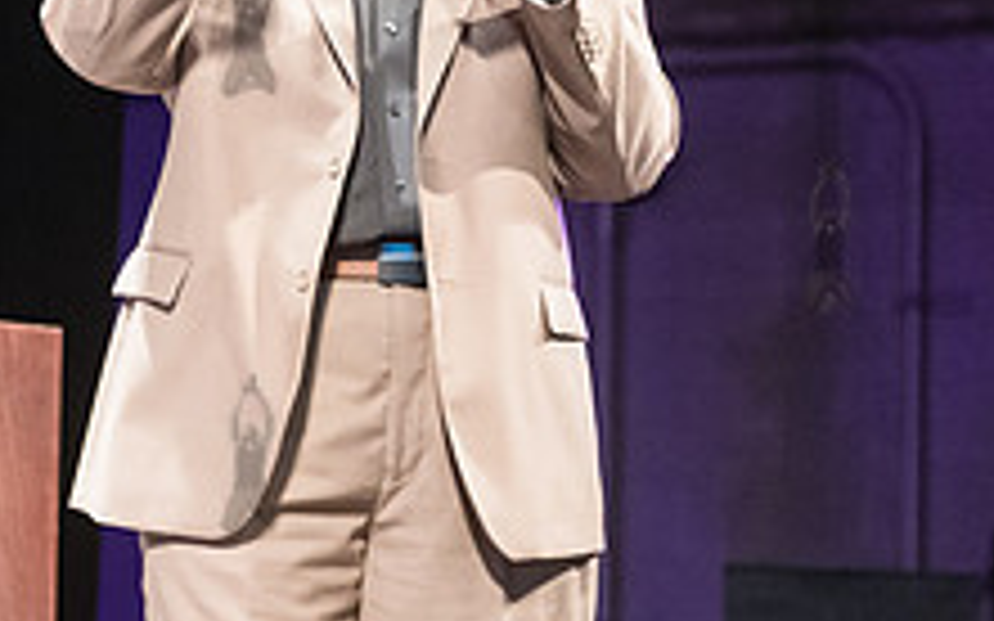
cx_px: -53
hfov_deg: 7.9
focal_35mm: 265
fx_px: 7177
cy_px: 85
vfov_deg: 4.9
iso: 4000
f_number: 2.8
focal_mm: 80
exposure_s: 1/160
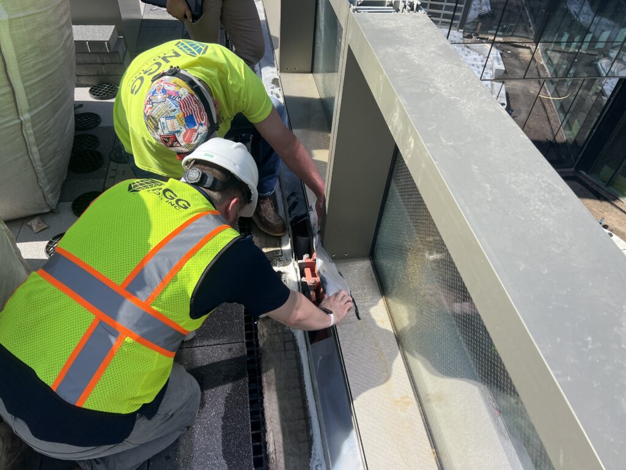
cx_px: 313
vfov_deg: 53.1
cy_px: 235
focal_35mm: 26
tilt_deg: -46.7
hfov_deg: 67.3
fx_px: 470
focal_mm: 5.7
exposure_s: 1/2994
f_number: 1.5
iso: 50
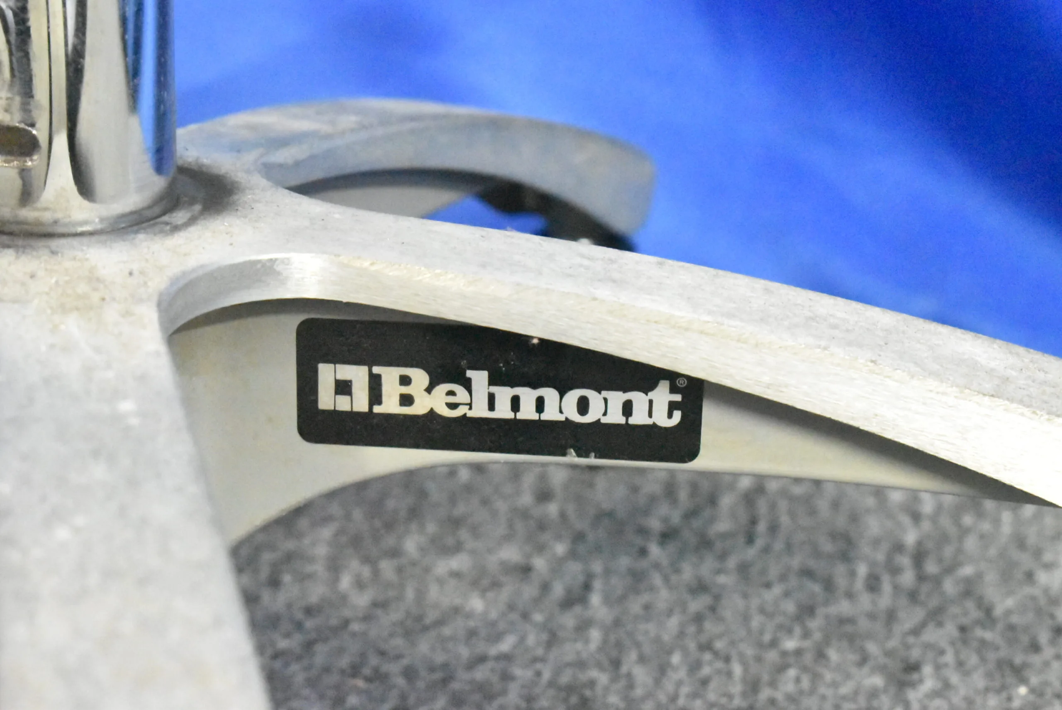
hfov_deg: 26.0
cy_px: 355
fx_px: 2303
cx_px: 531
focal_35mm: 78
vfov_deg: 17.5
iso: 25600
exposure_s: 1/50
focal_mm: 52
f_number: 8
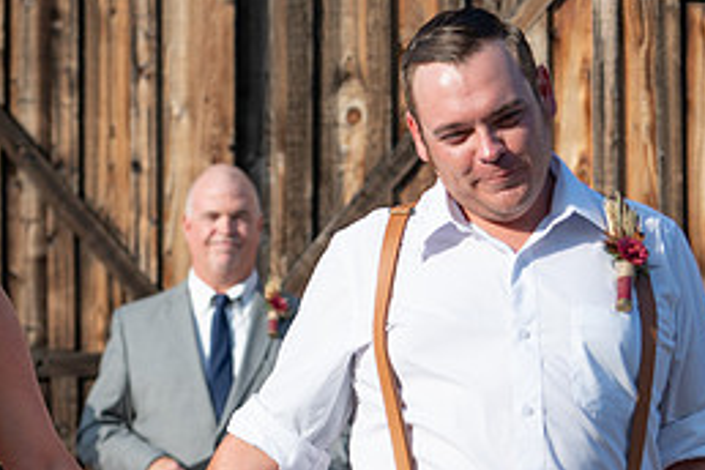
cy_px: 433
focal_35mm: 181
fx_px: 3544
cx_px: 164
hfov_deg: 11.3
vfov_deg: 7.6
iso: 100
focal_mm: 78
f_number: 4
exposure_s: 1/800
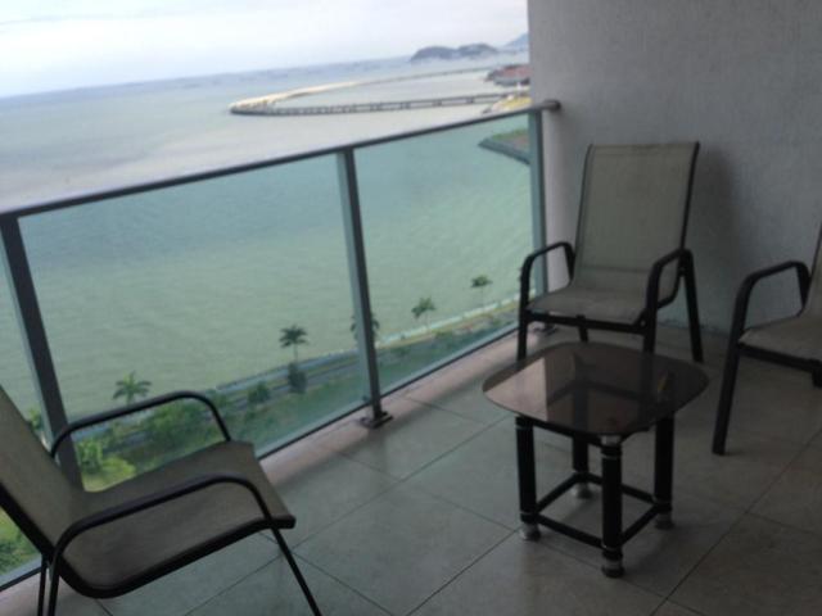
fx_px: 784
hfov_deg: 55.4
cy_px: 308
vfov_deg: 42.9
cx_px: 411
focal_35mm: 33
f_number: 2.4
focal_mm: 4.12
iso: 50
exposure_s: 1/577
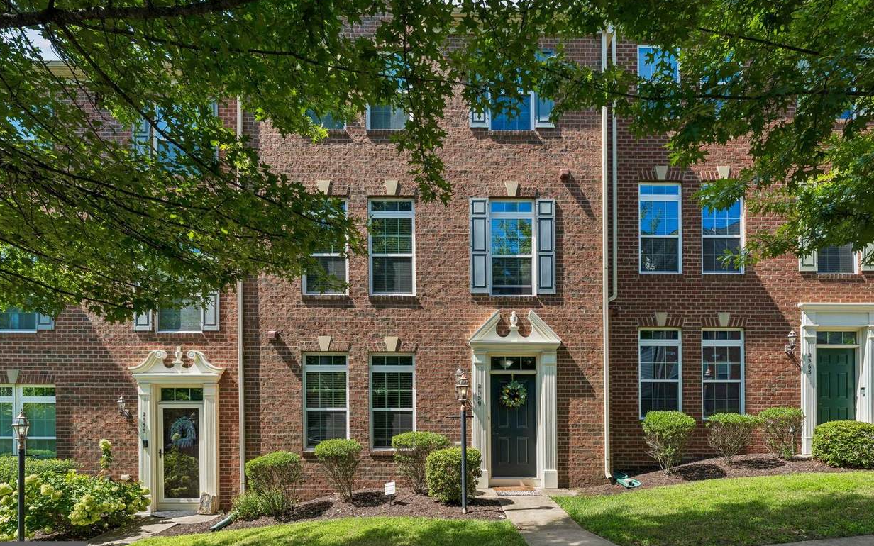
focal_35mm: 18
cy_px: 271
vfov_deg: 63.8
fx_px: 439
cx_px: 443
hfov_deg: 89.8
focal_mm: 17.4
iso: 100
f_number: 10
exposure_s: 1/100
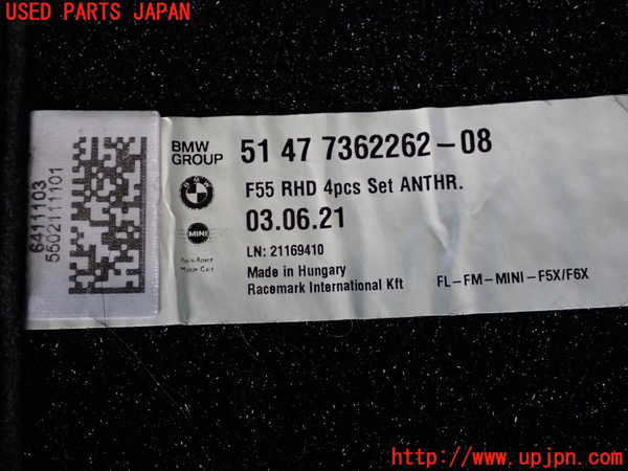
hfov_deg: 33.2
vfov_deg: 25.2
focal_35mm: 58
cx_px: 314
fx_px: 1052
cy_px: 236
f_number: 3.5
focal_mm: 10.35
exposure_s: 1/60
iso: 250
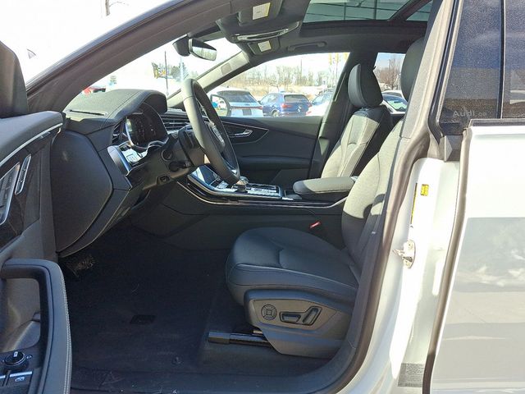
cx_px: 262
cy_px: 197
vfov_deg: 54.9
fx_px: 379
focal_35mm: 25
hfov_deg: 69.4
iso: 25
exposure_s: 1/250
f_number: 1.8
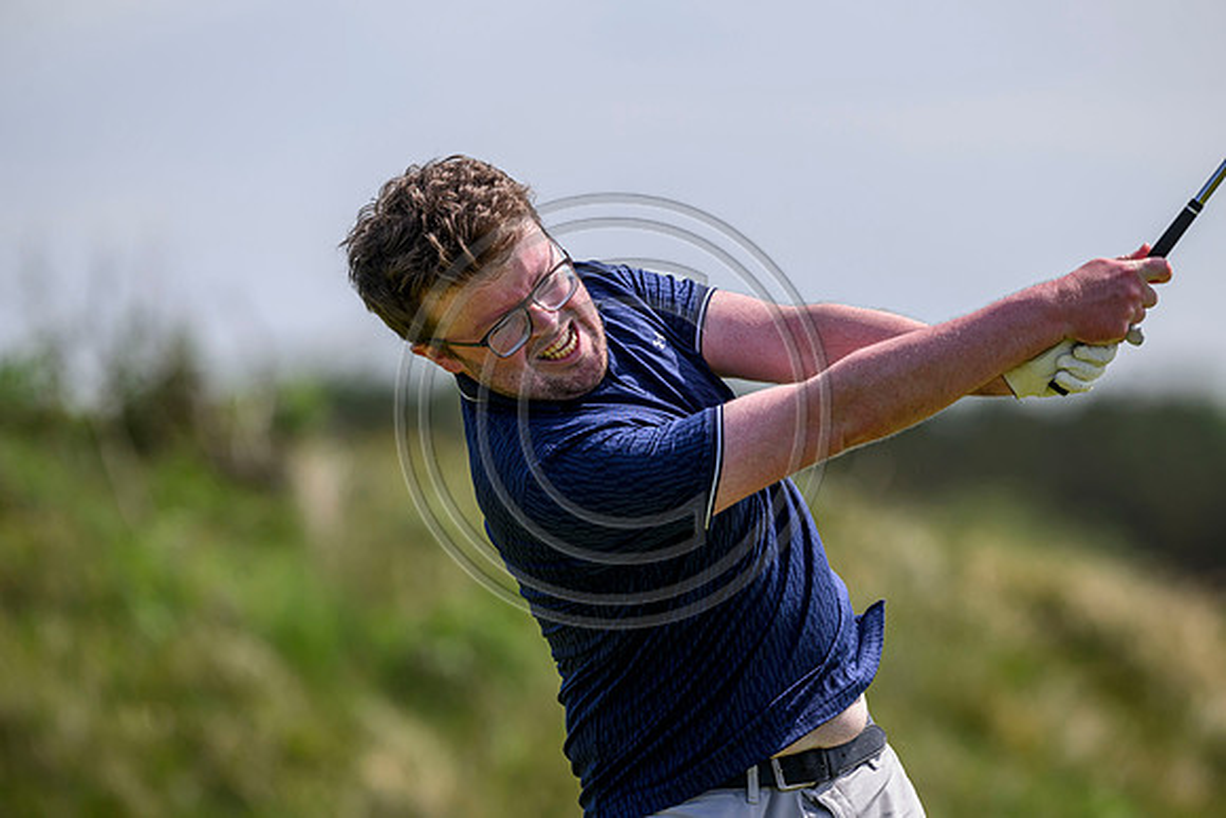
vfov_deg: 3.4
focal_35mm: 400
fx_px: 13625
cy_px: 409
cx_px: 613
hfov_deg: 5.2
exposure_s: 1/3200
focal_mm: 400
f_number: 4.5
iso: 500
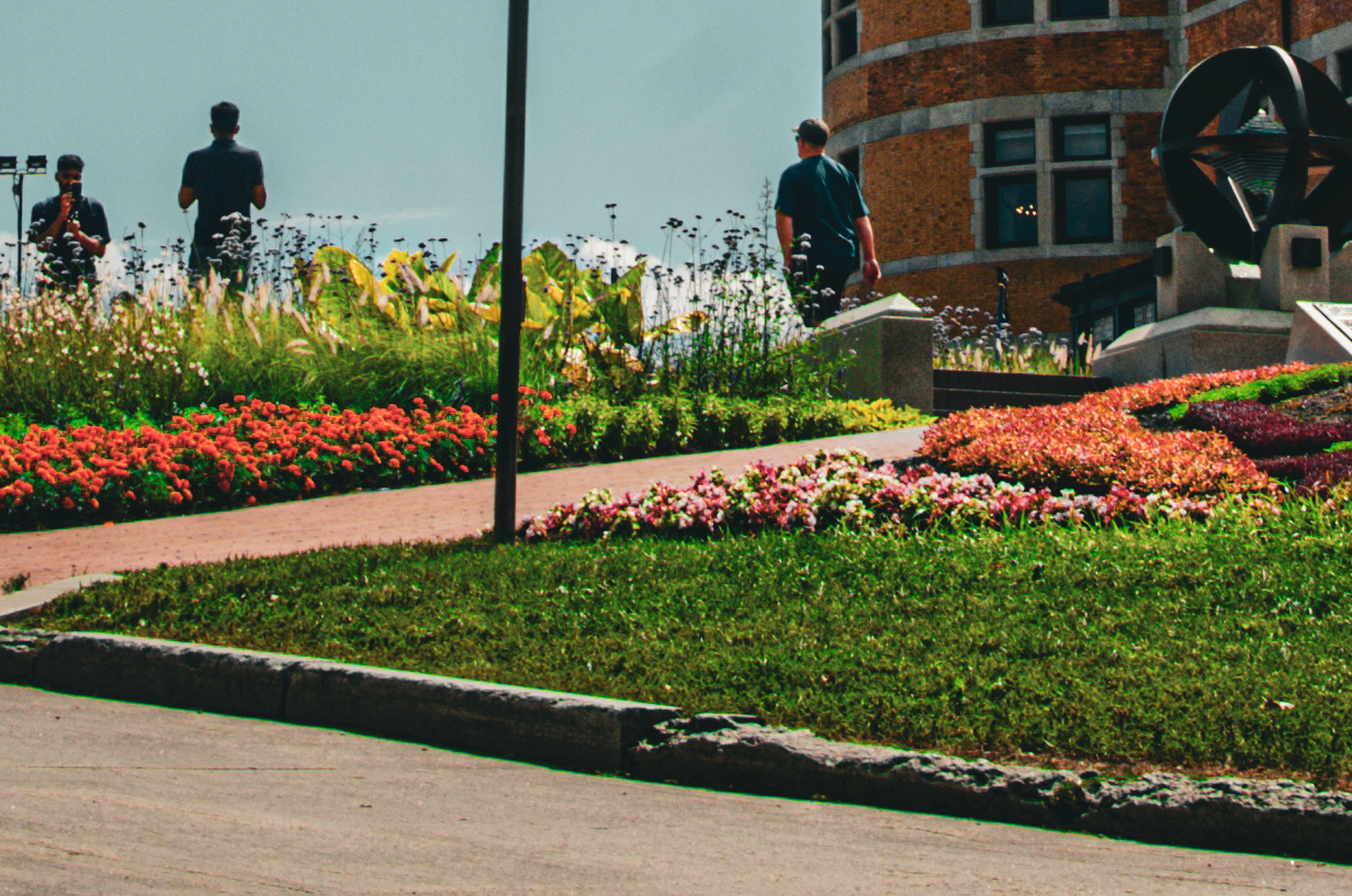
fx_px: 4722
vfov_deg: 10.2
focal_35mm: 126
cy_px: -783
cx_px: 803
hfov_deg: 16.3
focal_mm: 21
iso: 125
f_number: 8
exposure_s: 1/250
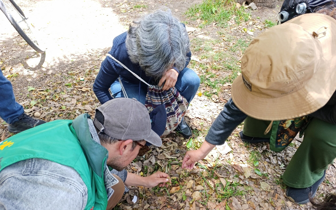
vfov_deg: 49.3
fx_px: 229
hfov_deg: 72.5
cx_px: 165
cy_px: 106
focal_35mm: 25
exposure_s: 1/120
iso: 200
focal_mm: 6.14
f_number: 1.6
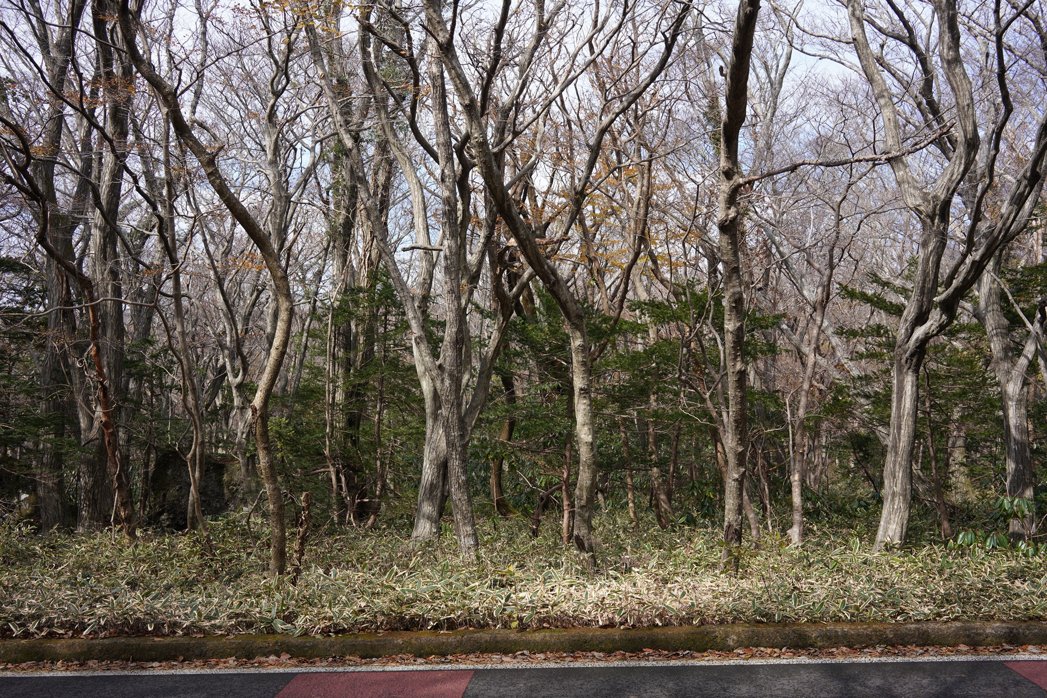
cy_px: 349
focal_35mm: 35
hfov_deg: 54.4
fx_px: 1018
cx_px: 524
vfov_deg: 37.9
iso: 100
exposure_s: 1/100
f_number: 8
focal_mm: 35
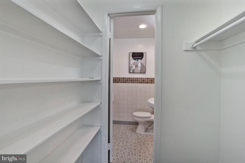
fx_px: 109
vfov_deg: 73.8
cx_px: 122
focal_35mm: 16
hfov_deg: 96.7
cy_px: 82
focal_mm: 16
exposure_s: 1/100
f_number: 8
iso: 800
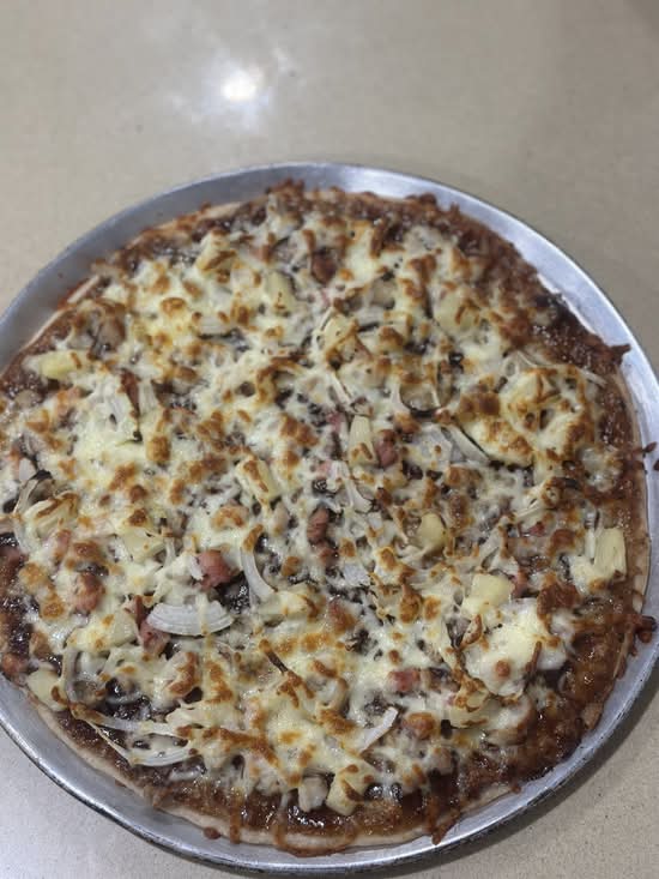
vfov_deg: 39.7
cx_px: 330
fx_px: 1218
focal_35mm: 48
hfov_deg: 30.3
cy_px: 440
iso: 200
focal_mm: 6.86
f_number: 1.78
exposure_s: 1/50
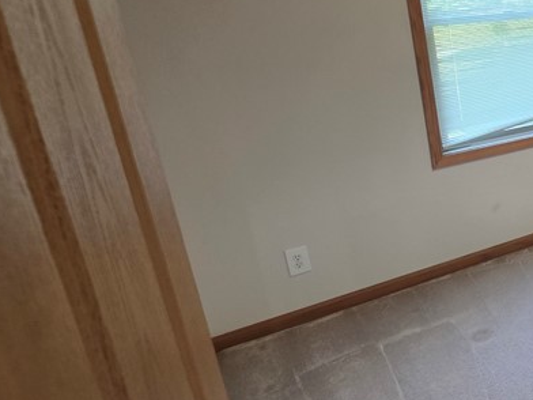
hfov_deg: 38.0
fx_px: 524
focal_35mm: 34
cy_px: 133
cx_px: 659
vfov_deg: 41.3
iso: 160
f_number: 1.9
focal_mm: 2.2
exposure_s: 1/60
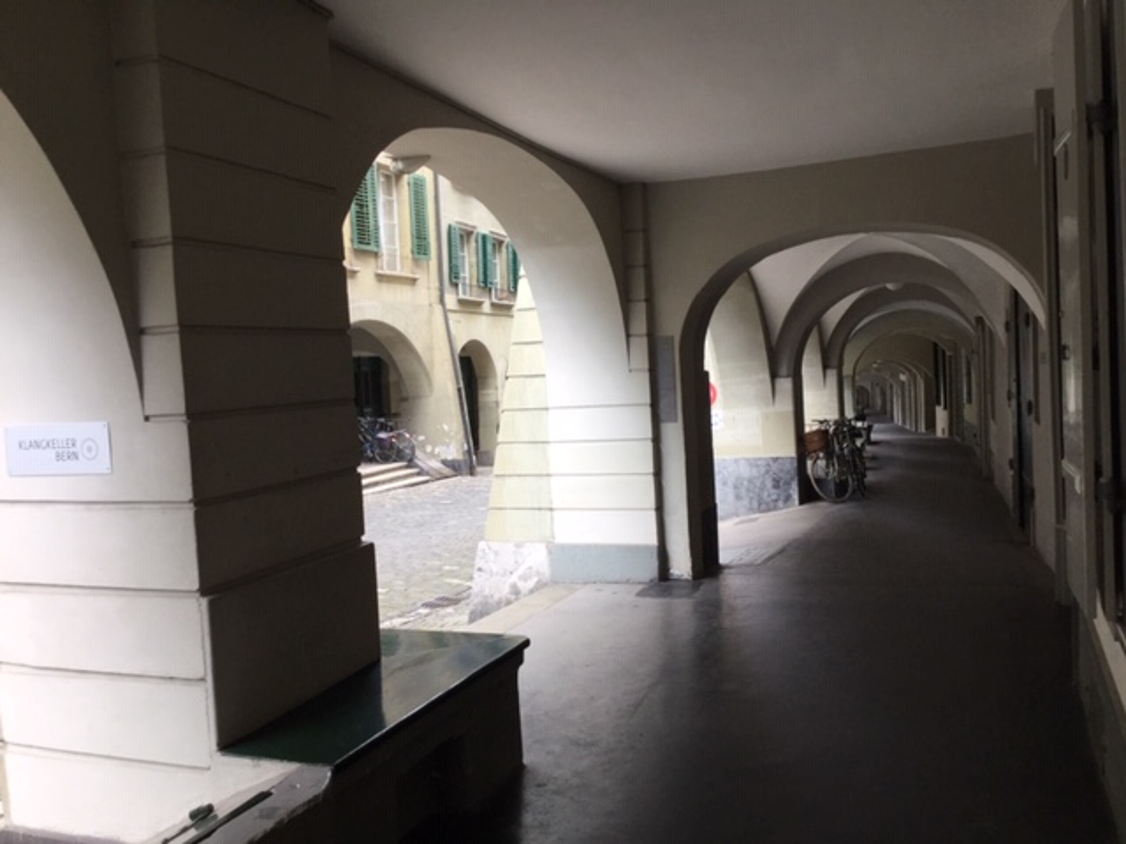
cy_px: 422
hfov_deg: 58.4
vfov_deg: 45.4
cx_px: 563
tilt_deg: -3.9
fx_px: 1008
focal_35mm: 31
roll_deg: +0.4
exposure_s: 1/100
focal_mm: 3.3
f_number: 2.4
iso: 40
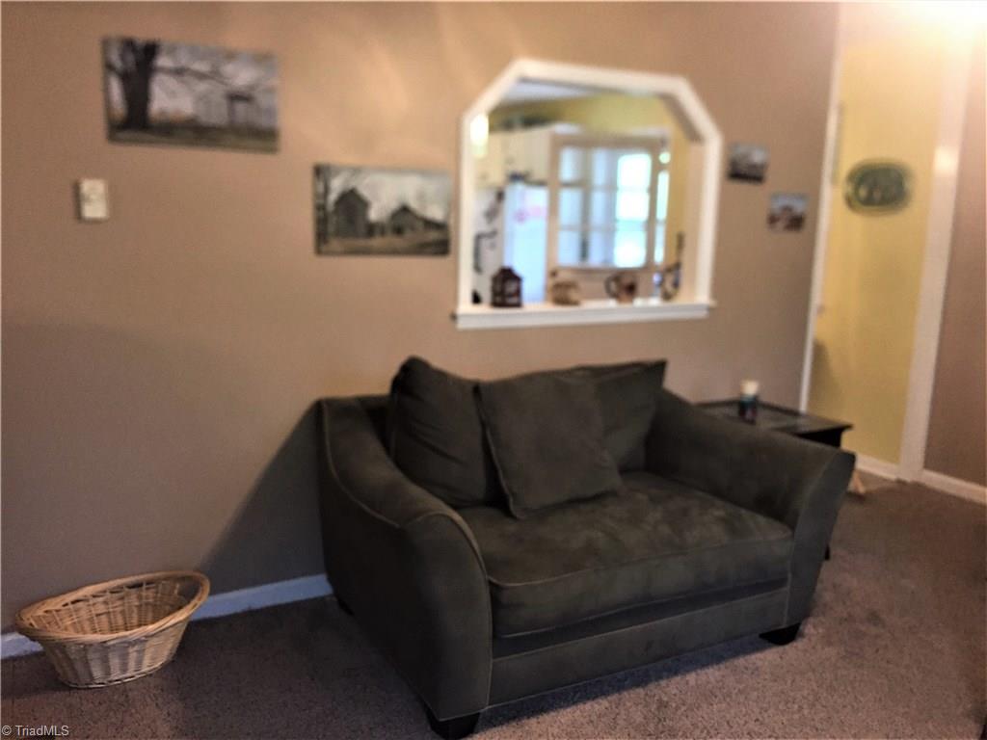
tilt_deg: -11.7
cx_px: 494
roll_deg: -0.6
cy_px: 370
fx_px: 827
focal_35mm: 29
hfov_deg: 61.7
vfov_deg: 48.2
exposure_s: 1/30
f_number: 2.2
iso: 200
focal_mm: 4.15
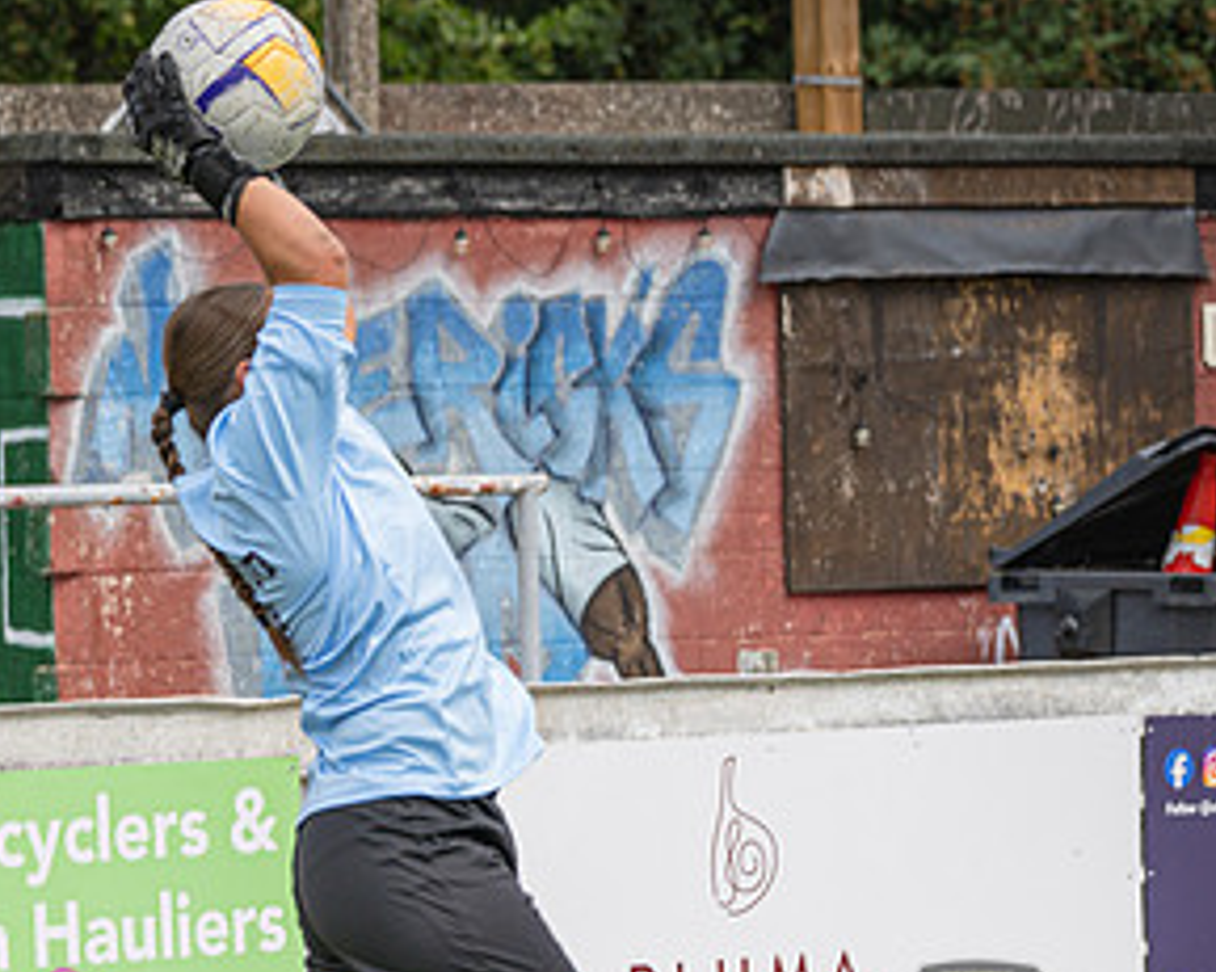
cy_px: 683
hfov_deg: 6.6
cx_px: 539
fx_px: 10577
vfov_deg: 5.3
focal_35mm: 294
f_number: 4
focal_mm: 98
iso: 200
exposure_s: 1/800
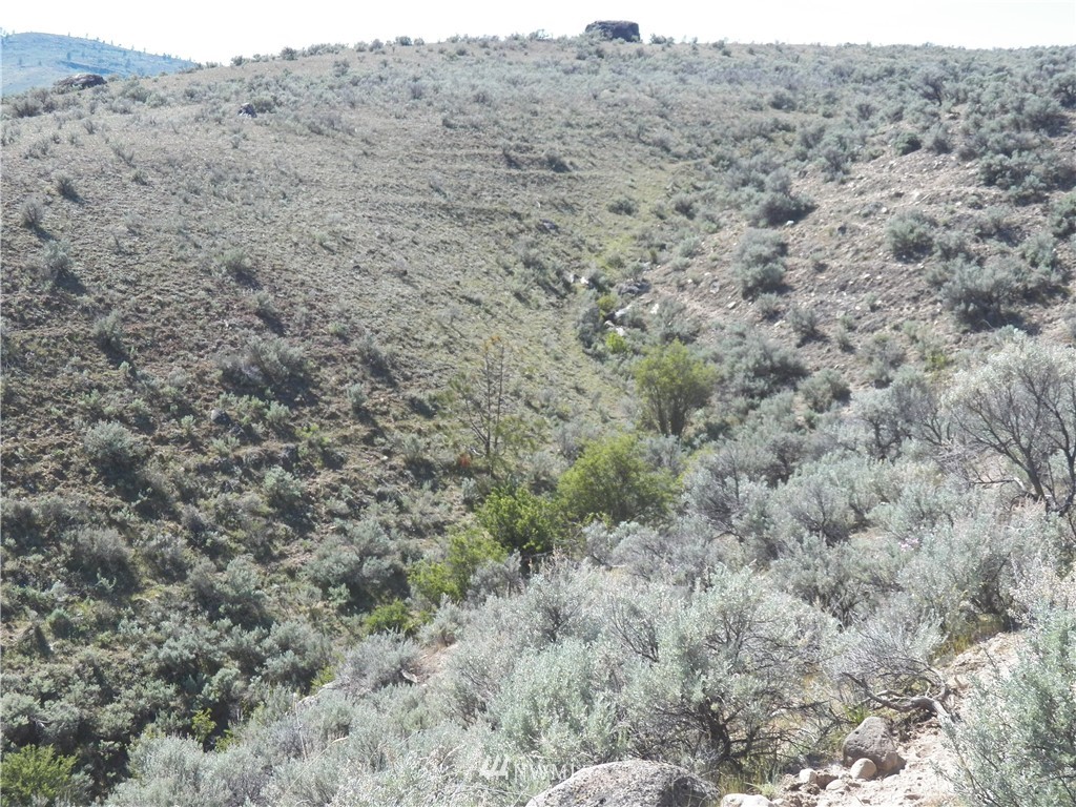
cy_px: 404
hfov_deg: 31.2
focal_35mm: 62
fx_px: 1927
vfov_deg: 23.7
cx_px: 538
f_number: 4
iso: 125
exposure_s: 1/640
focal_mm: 11.2
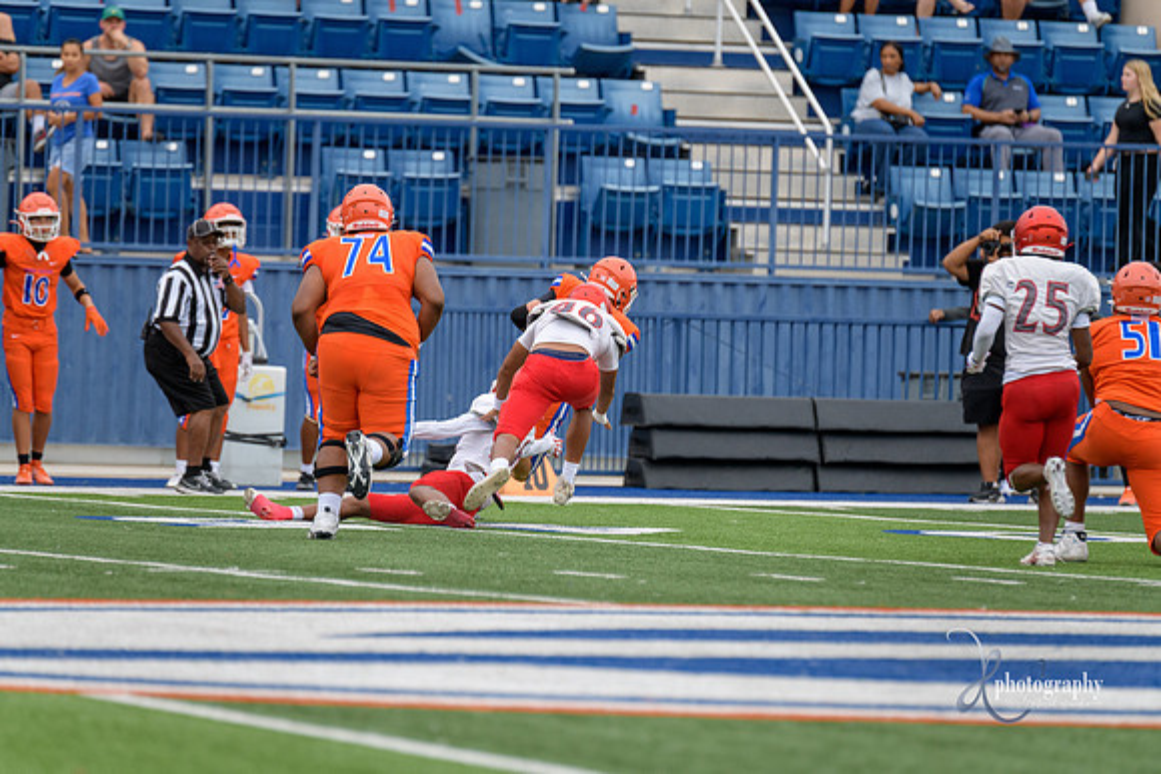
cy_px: 387
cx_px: 580
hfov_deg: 6.9
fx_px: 9677
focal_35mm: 300
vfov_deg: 4.6
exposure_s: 1/1000
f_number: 3.5
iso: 800
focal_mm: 300
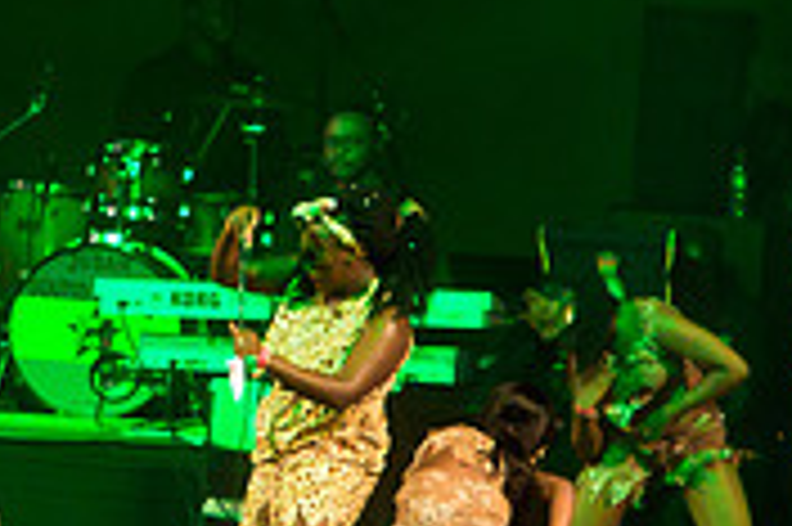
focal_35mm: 789
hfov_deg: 2.6
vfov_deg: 1.7
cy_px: 184
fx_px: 17341
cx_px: 36
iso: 3200
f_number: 5.6
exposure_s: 1/200
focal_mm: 240
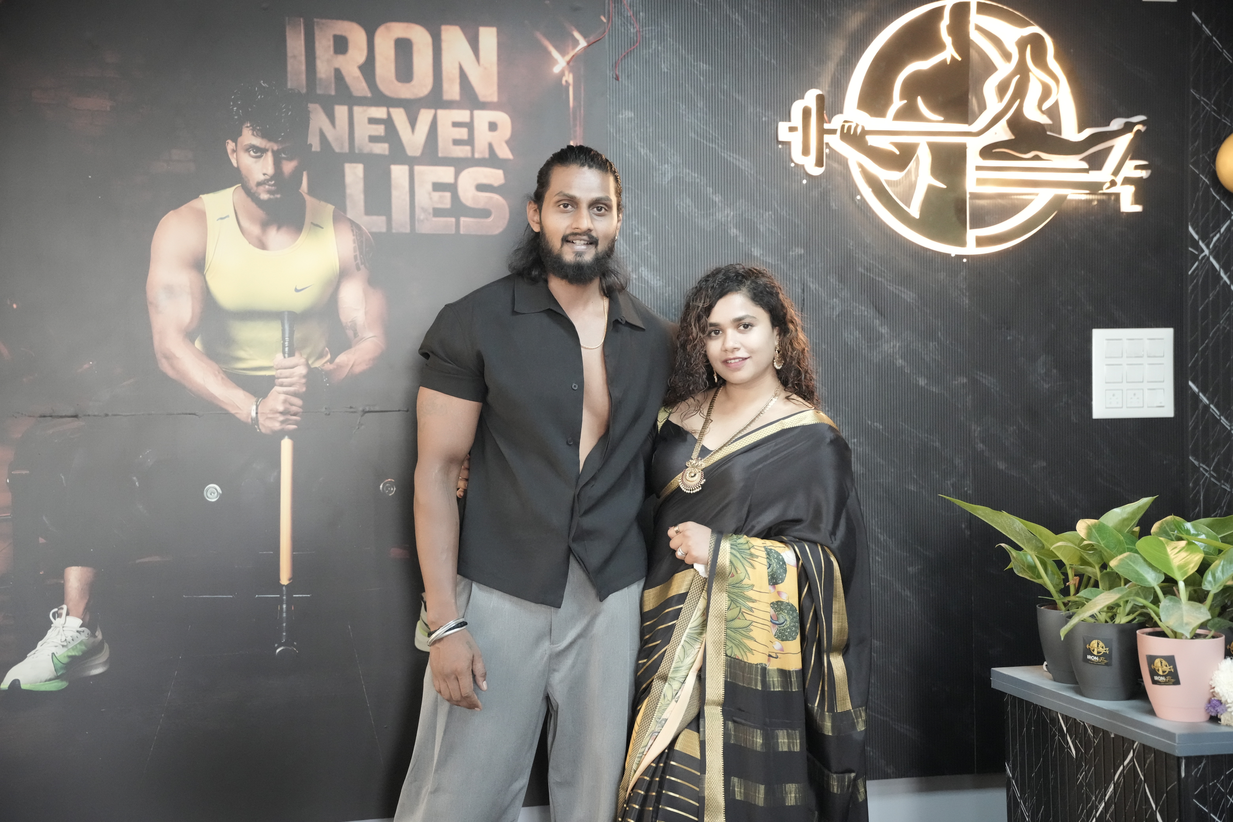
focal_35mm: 45
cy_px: 411
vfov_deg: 29.7
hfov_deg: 43.3
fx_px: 1551
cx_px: 616
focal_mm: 45.3
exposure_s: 1/200
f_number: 2.8
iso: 10000
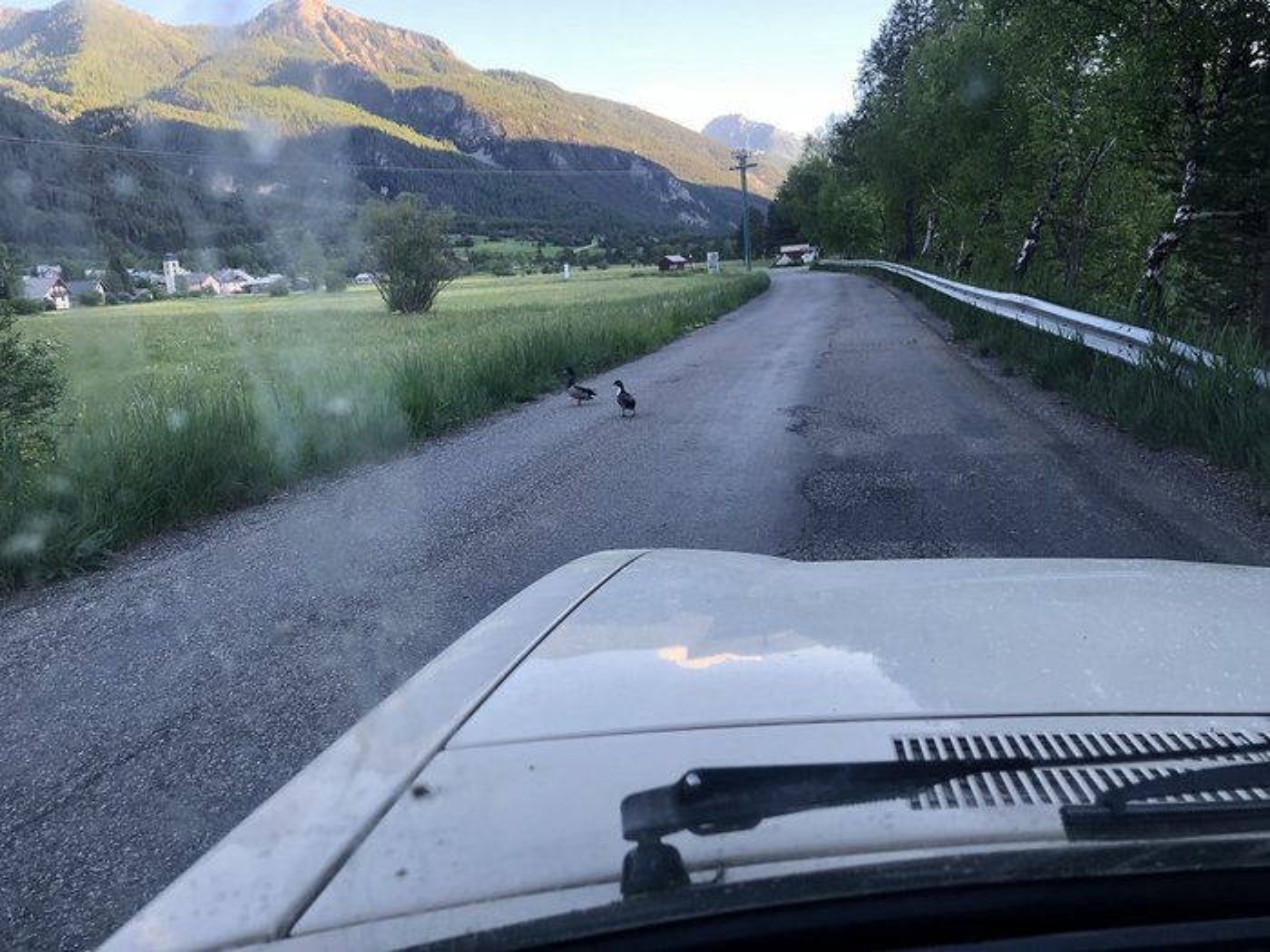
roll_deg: +3.9
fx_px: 1027
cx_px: 635
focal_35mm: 28
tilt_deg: -10.8
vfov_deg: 49.7
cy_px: 476
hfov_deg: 63.4
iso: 32
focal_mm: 3.99
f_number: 1.8
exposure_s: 1/120
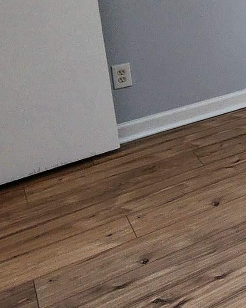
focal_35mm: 56
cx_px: 522
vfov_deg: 30.4
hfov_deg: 17.3
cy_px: -22
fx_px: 510
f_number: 2.2
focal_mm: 2.2
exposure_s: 1/60
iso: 200
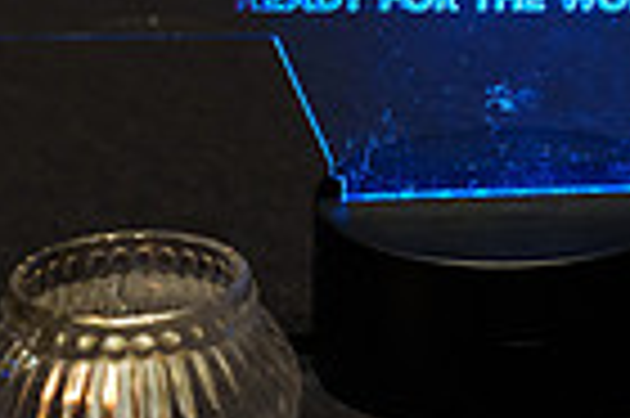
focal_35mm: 223
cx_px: 495
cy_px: -142
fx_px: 3898
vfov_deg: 6.1
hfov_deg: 9.2
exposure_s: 1/60
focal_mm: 53
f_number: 4.5
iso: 1250
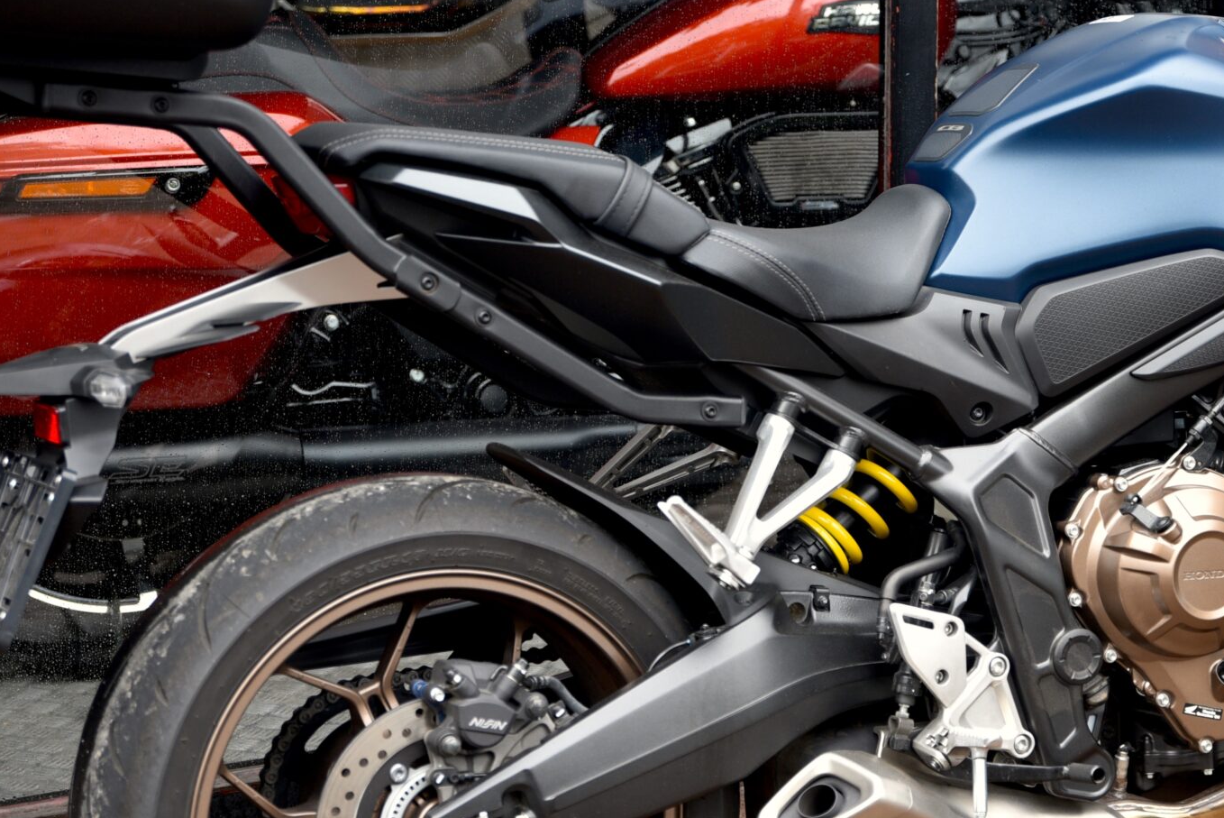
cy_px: 406
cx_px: 847
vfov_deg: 14.0
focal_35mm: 98
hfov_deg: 20.7
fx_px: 3334
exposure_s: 1/60
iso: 200
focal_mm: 52
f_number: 2.8
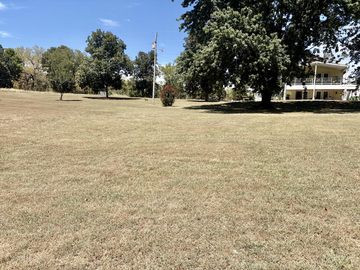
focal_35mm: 26
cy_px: 135
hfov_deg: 67.3
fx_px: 270
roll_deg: -2.2
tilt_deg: -1.8
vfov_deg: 53.1
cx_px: 180
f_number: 1.6
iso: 50
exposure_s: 1/2451
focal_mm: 5.96
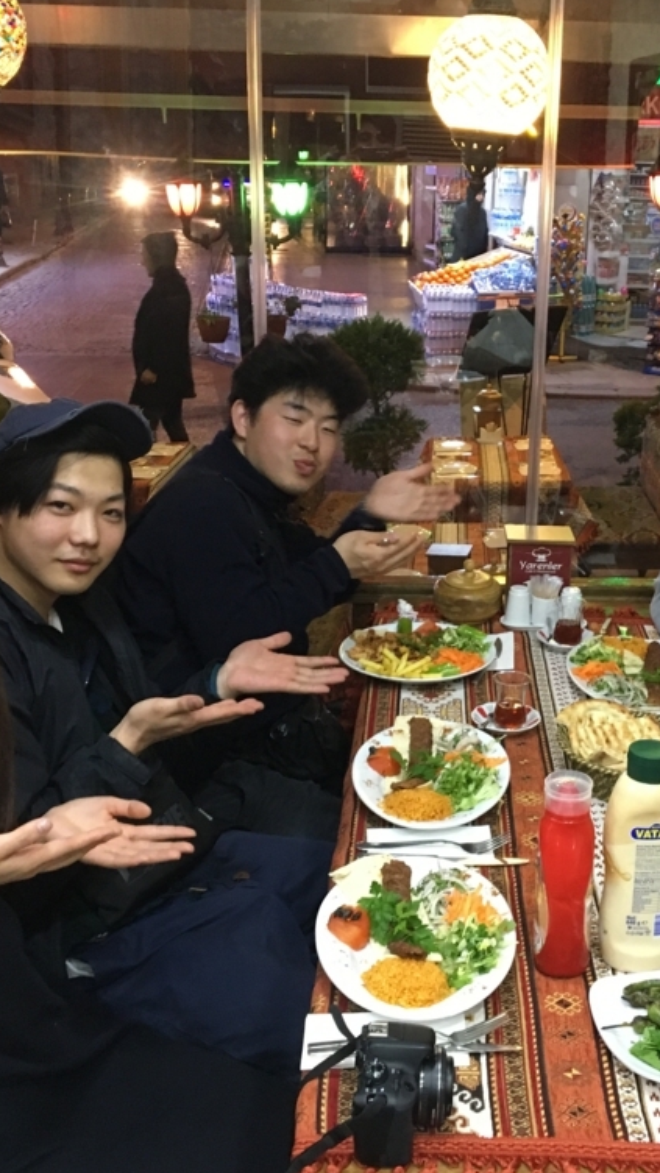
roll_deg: -2.9
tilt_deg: -18.7
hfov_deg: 27.5
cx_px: 454
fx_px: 1338
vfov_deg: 47.4
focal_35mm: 43
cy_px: 583
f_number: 2.2
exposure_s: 1/25
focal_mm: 4.15
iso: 200
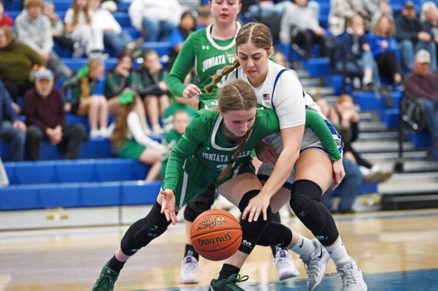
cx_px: 219
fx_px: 1642
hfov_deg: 15.2
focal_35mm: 135
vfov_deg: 10.2
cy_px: 146
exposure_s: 1/1250
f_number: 3.5
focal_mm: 135
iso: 8000
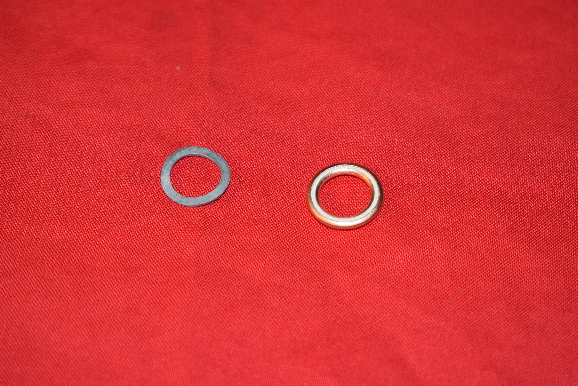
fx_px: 1326
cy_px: 193
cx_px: 289
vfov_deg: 16.6
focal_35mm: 82
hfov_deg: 24.6
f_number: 5.6
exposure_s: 1/40
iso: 400
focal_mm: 55
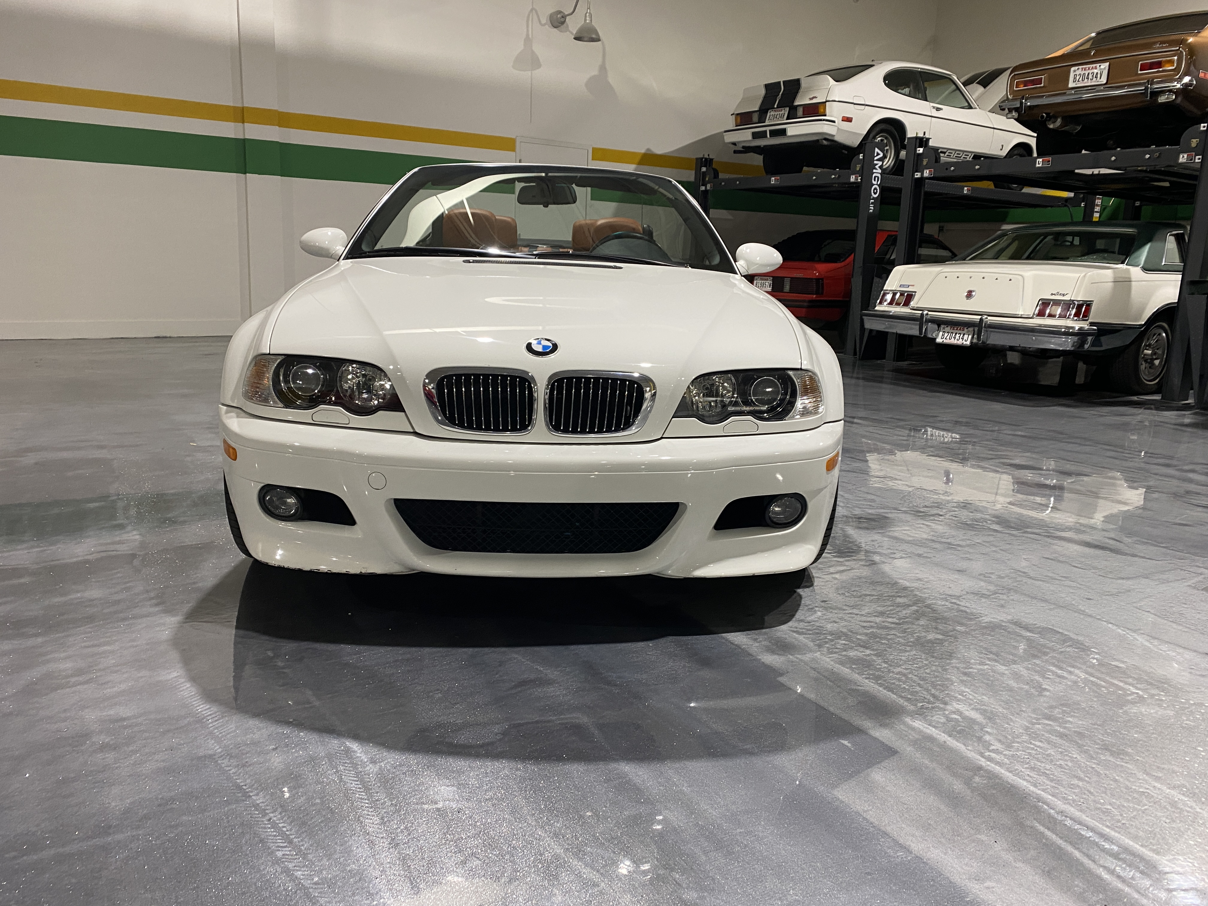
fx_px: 907
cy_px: 453
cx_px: 604
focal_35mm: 26
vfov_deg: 53.1
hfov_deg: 67.3
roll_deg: -1.4
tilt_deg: -11.0
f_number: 1.8
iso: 125
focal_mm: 4.25
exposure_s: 1/60
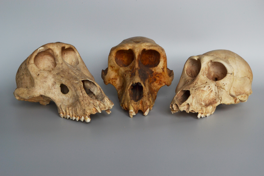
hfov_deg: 37.9
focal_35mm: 52
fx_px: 385
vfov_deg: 25.8
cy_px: 88
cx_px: 132
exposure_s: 4
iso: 100
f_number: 25
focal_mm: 35
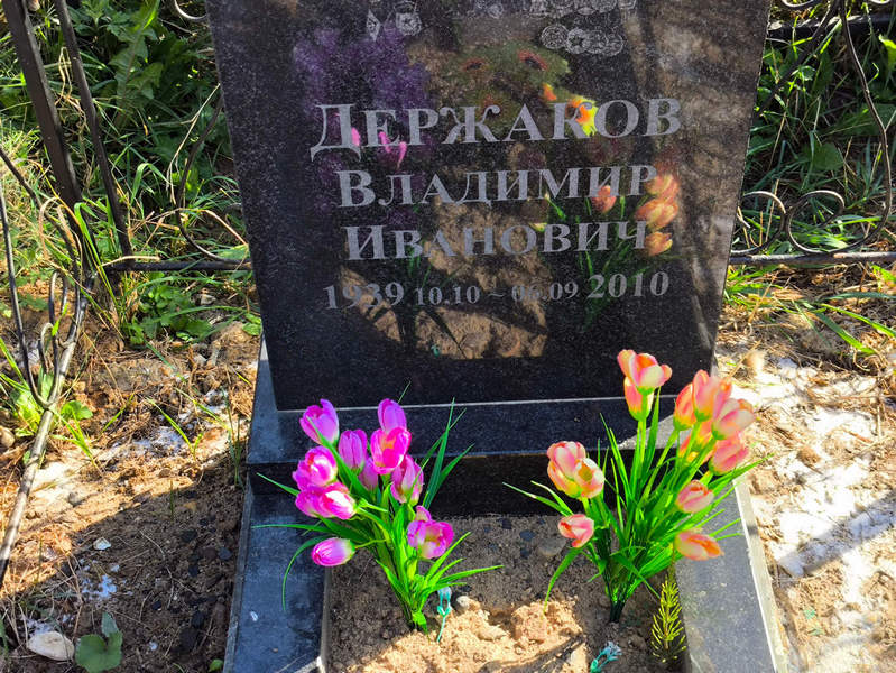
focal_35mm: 50
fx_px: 1295
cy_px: 336
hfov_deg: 38.2
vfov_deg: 29.1
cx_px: 448
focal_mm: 4.71
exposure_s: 1/345
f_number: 1.7
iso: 50
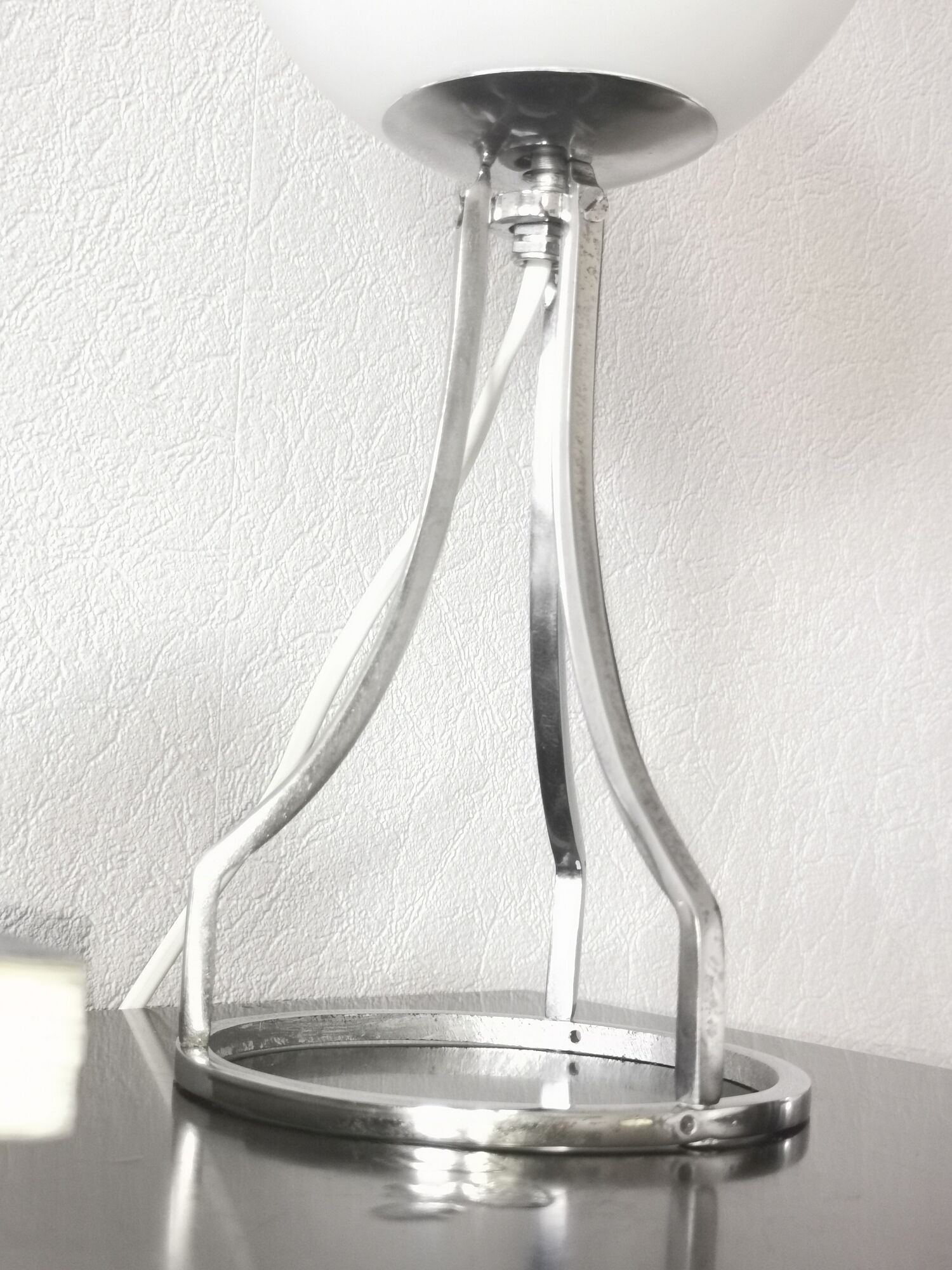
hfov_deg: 27.0
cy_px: 635
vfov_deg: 35.5
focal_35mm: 54
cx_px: 476
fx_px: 1980
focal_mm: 5.58
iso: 400
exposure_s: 1/50
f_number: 1.8
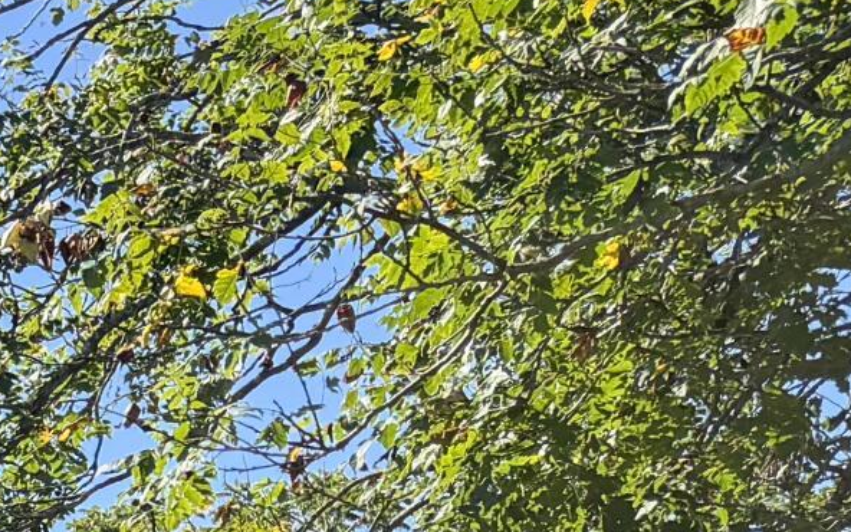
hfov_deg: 13.2
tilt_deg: -1.0
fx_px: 2992
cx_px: -1015
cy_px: 1346
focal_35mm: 129
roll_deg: -1.0
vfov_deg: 9.0
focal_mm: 6.76
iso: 100
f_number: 1.78
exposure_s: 1/3279
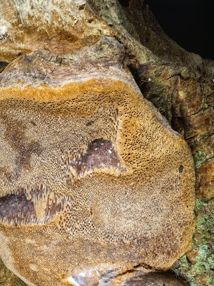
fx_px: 1443
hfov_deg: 8.5
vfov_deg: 11.3
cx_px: 87
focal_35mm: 175
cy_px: 201
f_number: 5.6
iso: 200
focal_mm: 60
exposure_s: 1/8
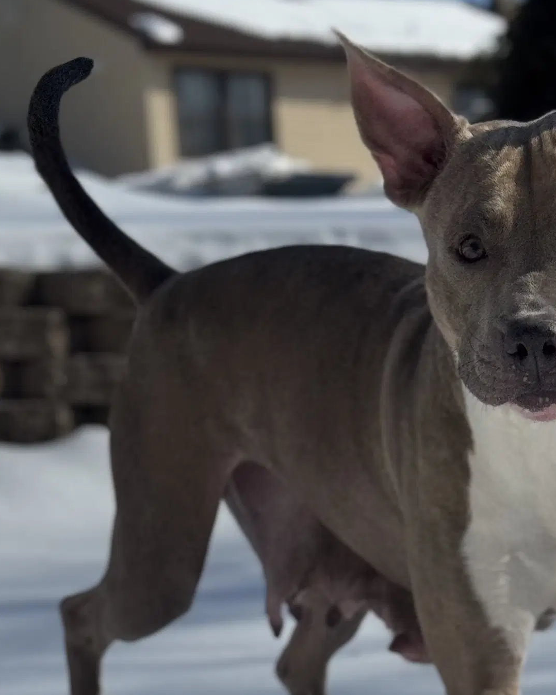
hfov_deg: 17.1
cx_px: 480
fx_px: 1831
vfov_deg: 21.3
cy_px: 541
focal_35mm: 89
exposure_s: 1/12500
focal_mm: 6.76
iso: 64
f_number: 1.78
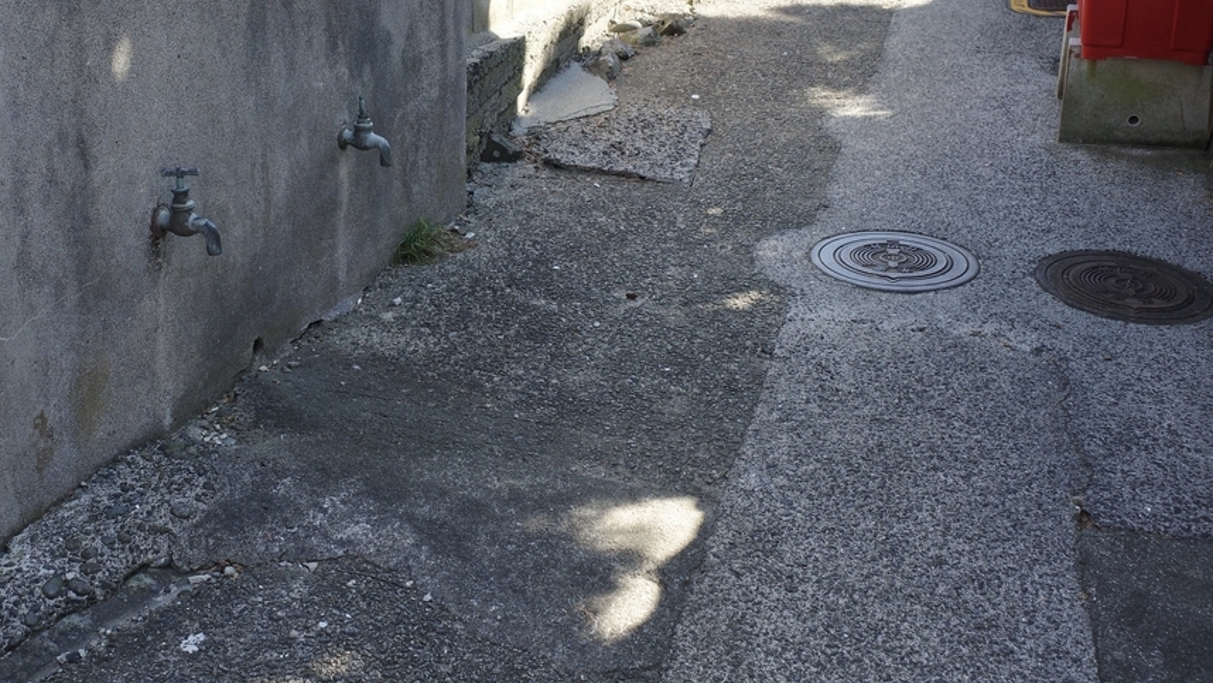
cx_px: 447
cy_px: 154
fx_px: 1319
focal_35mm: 41
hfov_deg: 48.9
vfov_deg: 28.5
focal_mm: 18.3
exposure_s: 1/200
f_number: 4
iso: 200
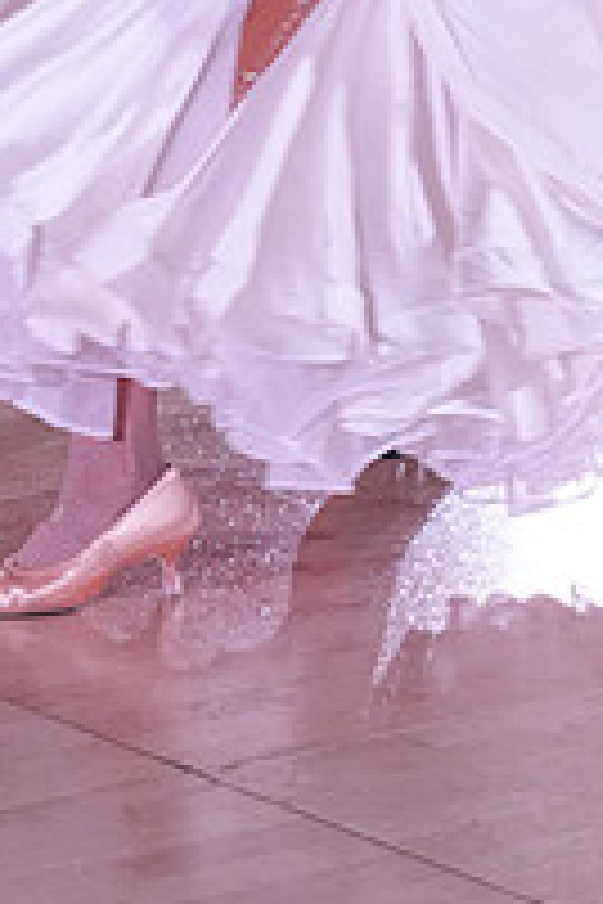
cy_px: -355
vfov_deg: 11.5
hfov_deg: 7.9
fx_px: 4346
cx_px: 268
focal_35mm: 173
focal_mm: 60
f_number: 5
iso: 2500
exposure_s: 1/250
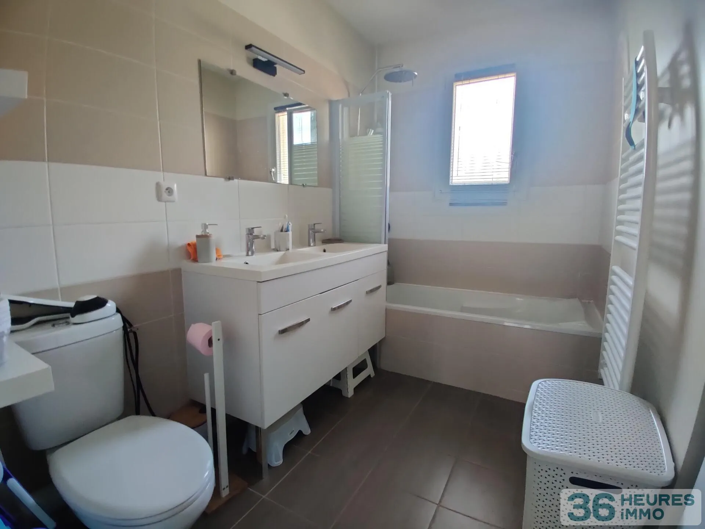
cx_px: 352
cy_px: 264
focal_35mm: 13
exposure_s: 1/25
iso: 800
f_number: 2.2
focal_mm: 2.25
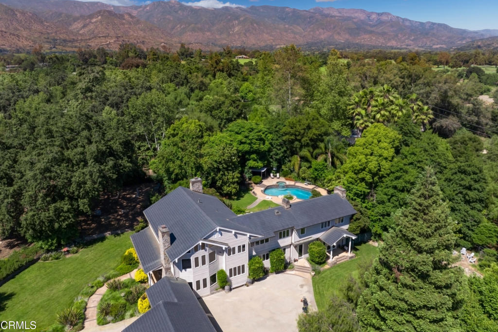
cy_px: 155
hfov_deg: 71.5
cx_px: 249
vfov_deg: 51.2
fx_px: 346
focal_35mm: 25
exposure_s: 1/200
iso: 100
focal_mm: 12.29
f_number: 4
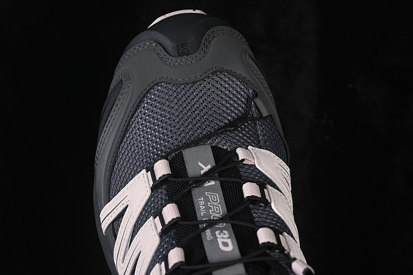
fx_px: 860
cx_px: 206
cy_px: 138
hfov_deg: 27.0
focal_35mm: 75
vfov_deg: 18.2
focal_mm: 50
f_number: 7.1
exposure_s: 1/60
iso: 160
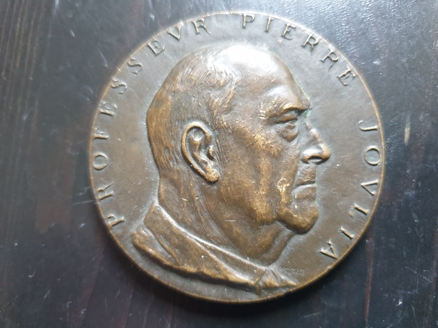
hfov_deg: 67.3
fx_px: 329
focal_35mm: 26
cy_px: 164
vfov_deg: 53.1
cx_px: 219
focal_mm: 4.3
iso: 250
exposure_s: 1/20
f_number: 1.5
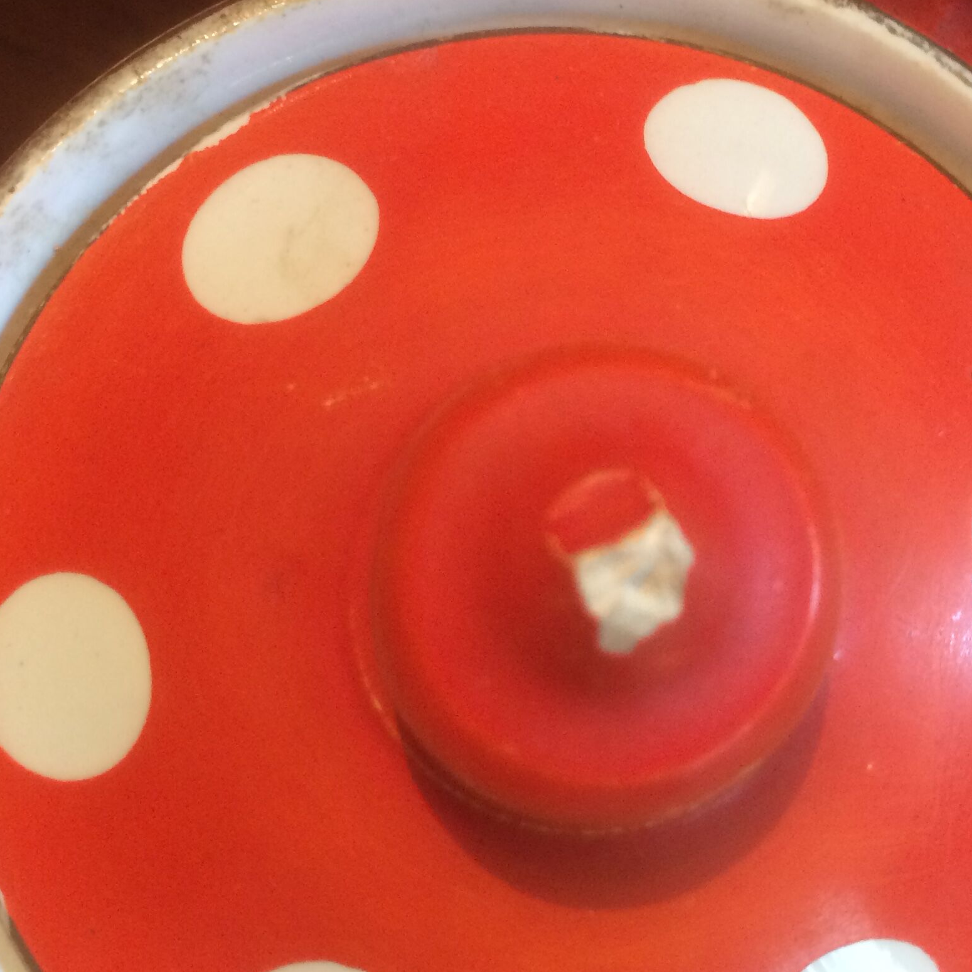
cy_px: 377
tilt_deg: -76.9
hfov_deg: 31.2
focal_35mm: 54
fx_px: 1715
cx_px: 694
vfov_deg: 31.5
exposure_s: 1/33
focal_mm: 4.15
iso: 200
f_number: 2.2
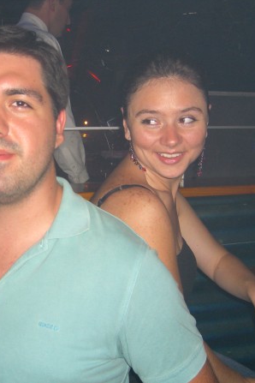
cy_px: 191
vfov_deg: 37.5
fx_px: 563
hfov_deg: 25.4
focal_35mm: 53
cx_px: 84
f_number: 2.8
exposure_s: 1/60
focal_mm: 7.9
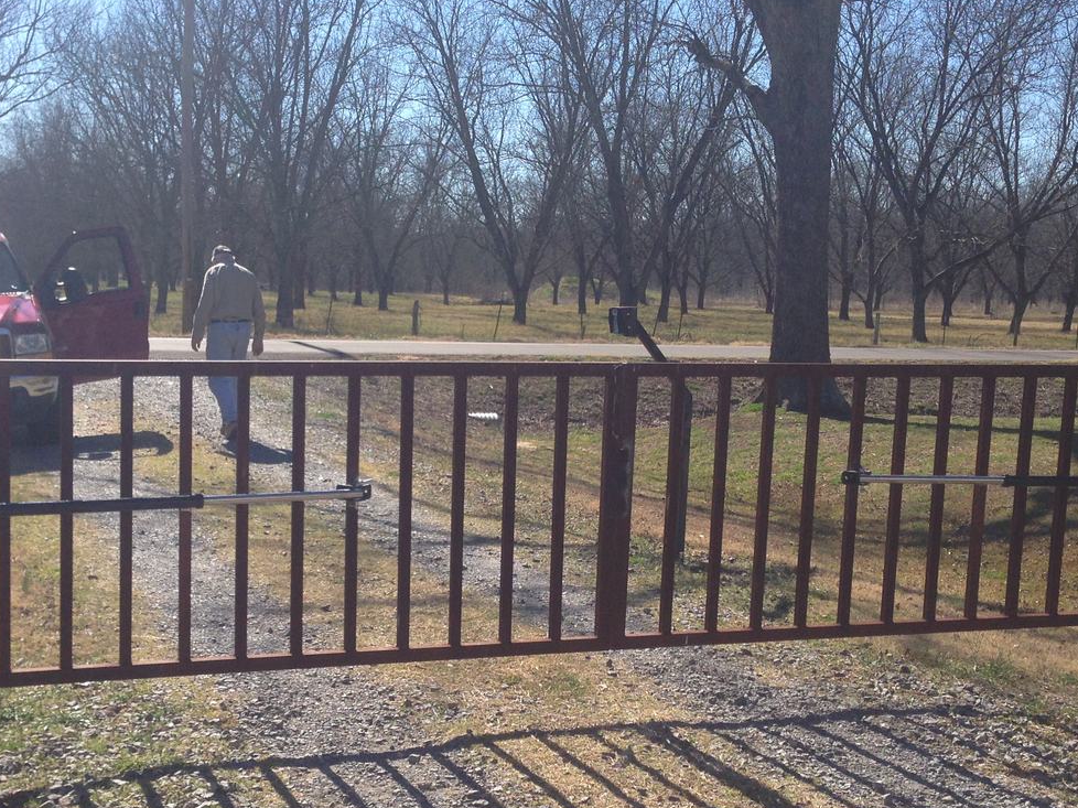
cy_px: 493
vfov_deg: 27.0
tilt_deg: -8.3
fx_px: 1681
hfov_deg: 35.5
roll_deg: -1.1
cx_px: 485
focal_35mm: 54
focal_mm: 4.12
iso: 50
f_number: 2.4
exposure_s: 1/1506
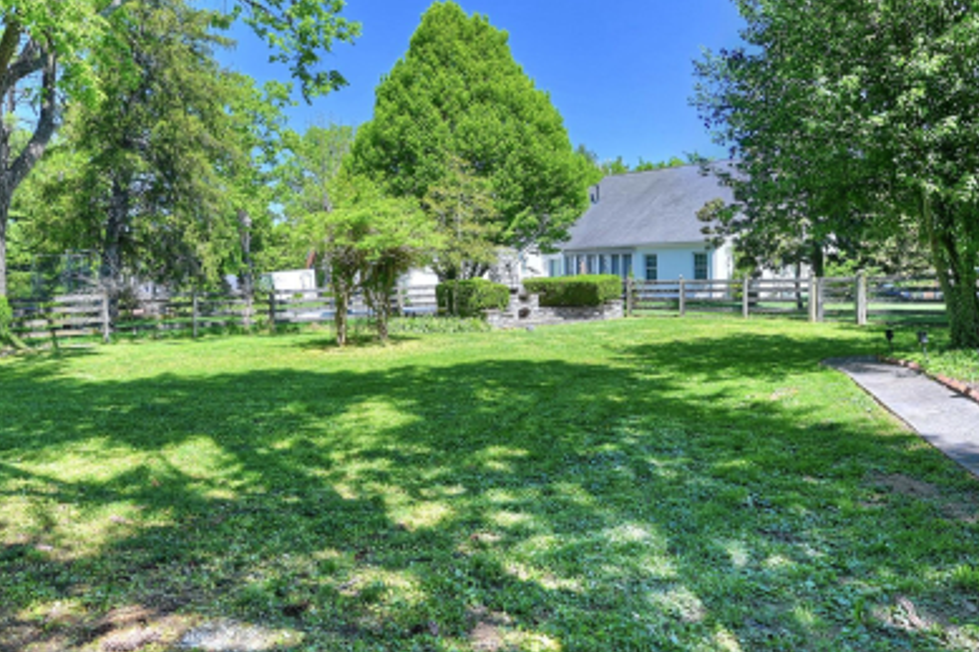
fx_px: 734
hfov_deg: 67.4
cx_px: 474
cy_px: 279
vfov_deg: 47.7
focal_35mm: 27
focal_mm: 14
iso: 100
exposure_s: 1/15
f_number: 11
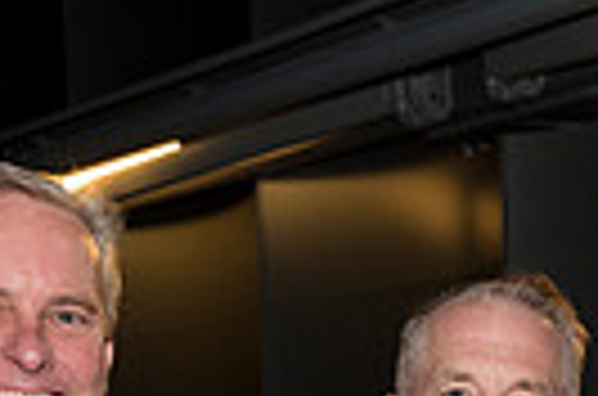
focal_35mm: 140
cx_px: 697
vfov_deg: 9.0
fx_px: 2320
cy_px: 853
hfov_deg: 14.3
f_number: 5.6
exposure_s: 1/125
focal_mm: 32
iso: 800
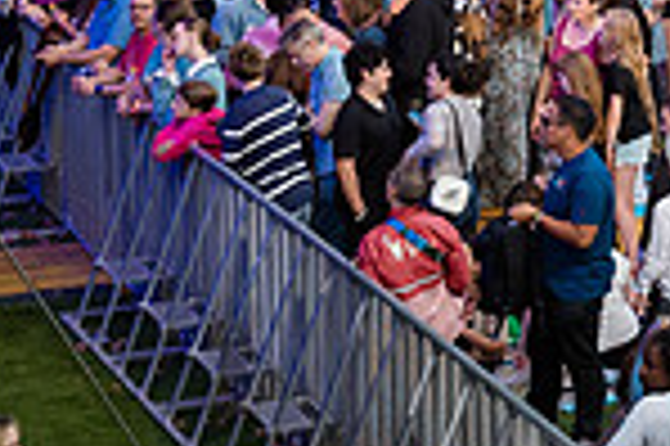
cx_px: 1102
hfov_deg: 10.1
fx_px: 3625
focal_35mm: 195
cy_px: -313
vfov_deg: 6.9
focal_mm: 50
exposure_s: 1/800
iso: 2000
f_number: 4
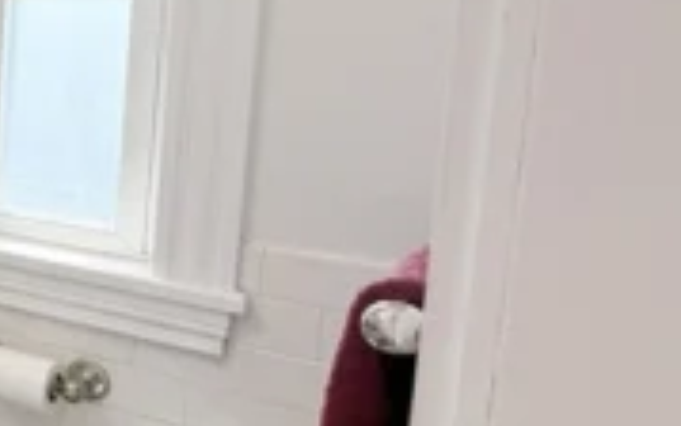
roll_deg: -0.1
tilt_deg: -7.0
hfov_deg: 24.5
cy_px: 126
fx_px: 984
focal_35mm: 53
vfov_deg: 24.3
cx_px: -445
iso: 80
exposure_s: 1/120
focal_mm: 2.22
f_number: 2.2
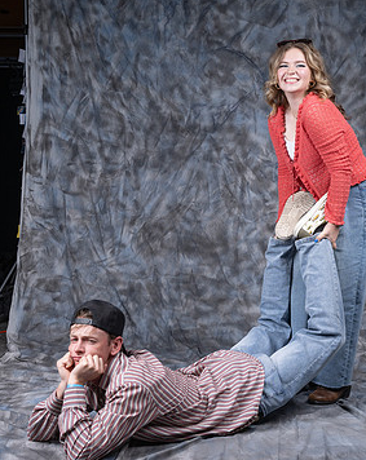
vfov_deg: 33.1
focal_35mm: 57
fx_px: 775
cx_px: 209
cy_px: 203
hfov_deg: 26.6
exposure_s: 1/250
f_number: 8
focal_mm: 32
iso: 100
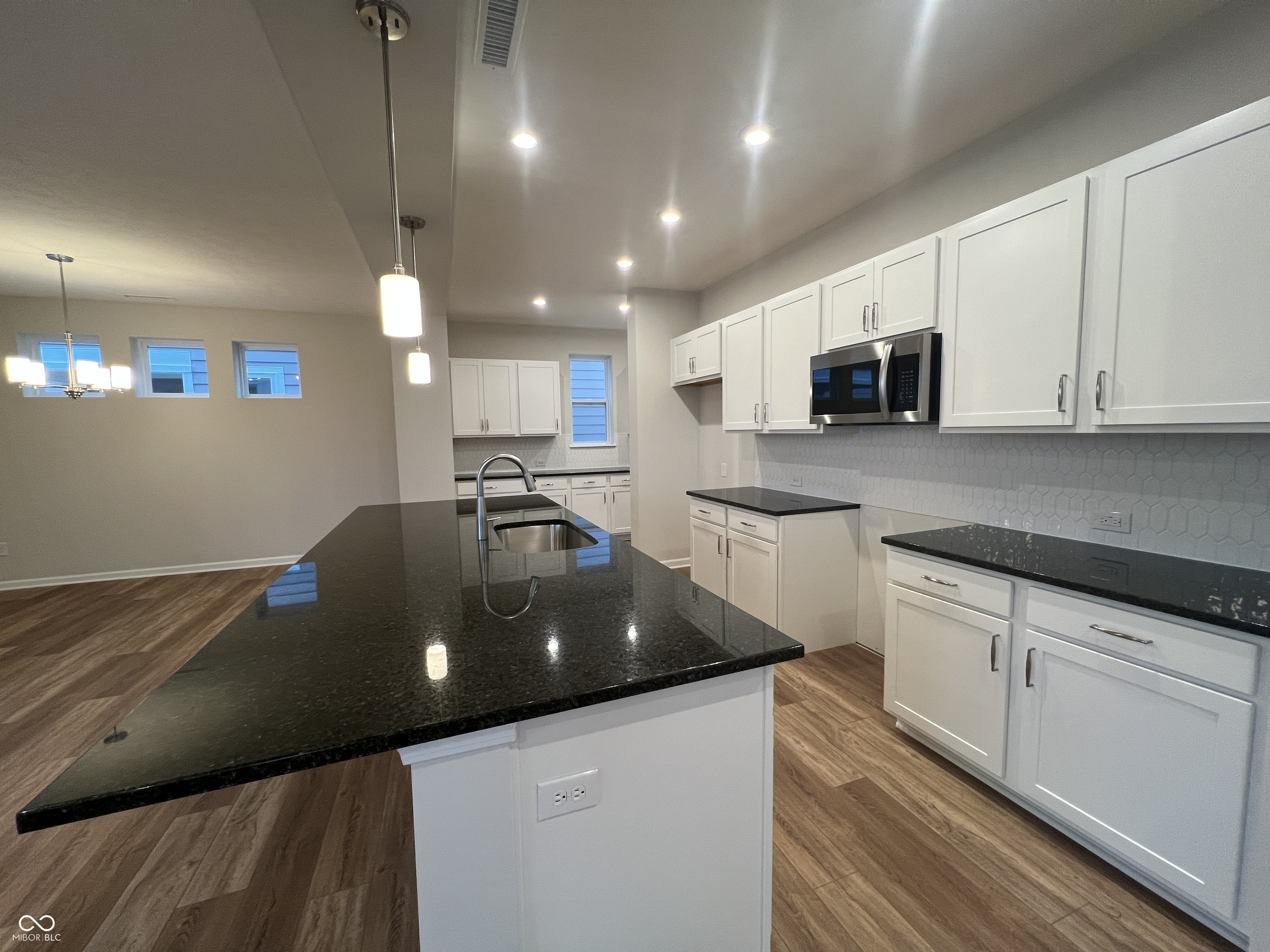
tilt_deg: -4.6
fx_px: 477
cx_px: 635
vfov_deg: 89.9
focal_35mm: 13
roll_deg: +1.1
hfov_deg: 106.2
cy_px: 476
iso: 160
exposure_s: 1/120
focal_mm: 1.57
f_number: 1.8
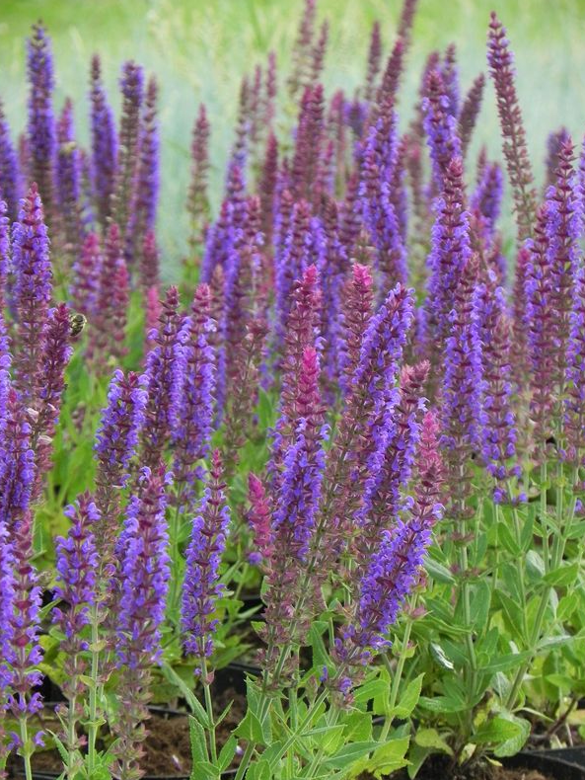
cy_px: 387
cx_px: 293
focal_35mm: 250
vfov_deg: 7.9
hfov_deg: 5.9
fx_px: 5630
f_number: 5
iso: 160
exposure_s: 1/160
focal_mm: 44
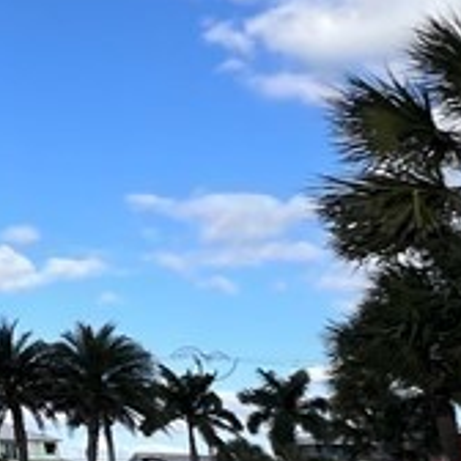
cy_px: 151
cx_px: -513
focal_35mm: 70
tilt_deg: +15.9
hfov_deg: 16.8
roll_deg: -2.4
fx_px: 1055
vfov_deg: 24.5
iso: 32
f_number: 1.8
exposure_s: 1/1107
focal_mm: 1.57
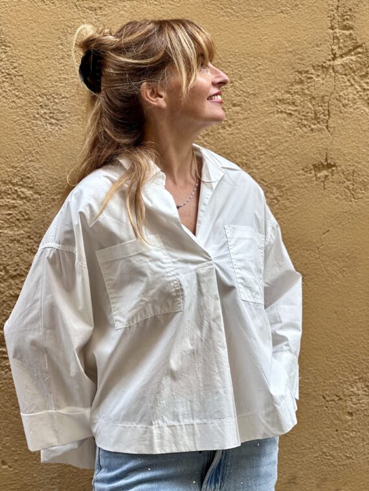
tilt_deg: -3.9
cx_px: 184
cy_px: 246
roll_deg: -0.5
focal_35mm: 77
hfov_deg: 19.1
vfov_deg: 25.3
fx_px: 1094
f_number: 2.8
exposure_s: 1/121
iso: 20
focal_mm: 9
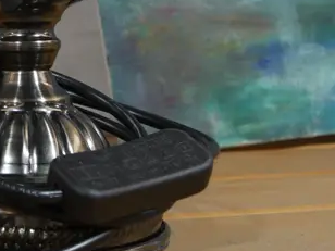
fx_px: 1094
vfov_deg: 12.9
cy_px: -23
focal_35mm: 113
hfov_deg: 17.1
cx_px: 13
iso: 500
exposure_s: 1/60
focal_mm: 17
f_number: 4
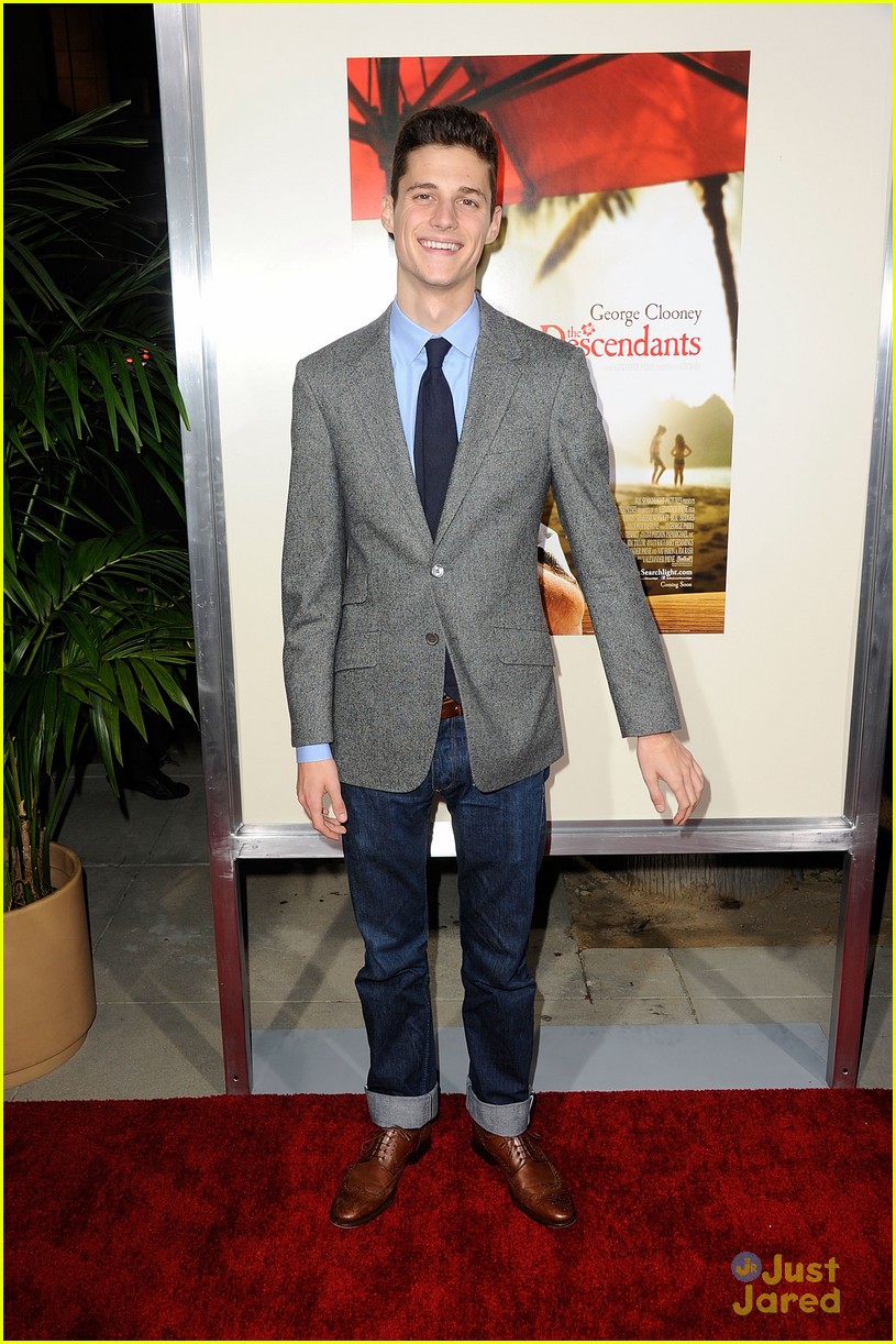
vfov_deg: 55.8
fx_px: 1269
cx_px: 448
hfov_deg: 38.9
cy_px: 672
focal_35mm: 34
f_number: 8
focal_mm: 34
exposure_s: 1/160
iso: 640
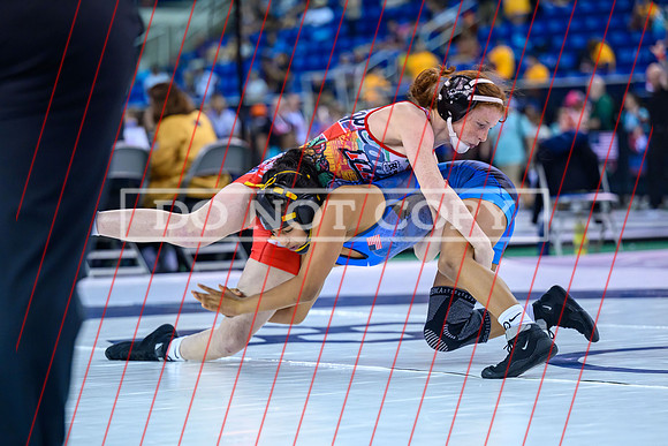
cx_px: 326
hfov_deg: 14.6
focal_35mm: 140
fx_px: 2604
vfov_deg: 9.8
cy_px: 279
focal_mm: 110
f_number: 2.8
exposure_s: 1/800
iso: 2000
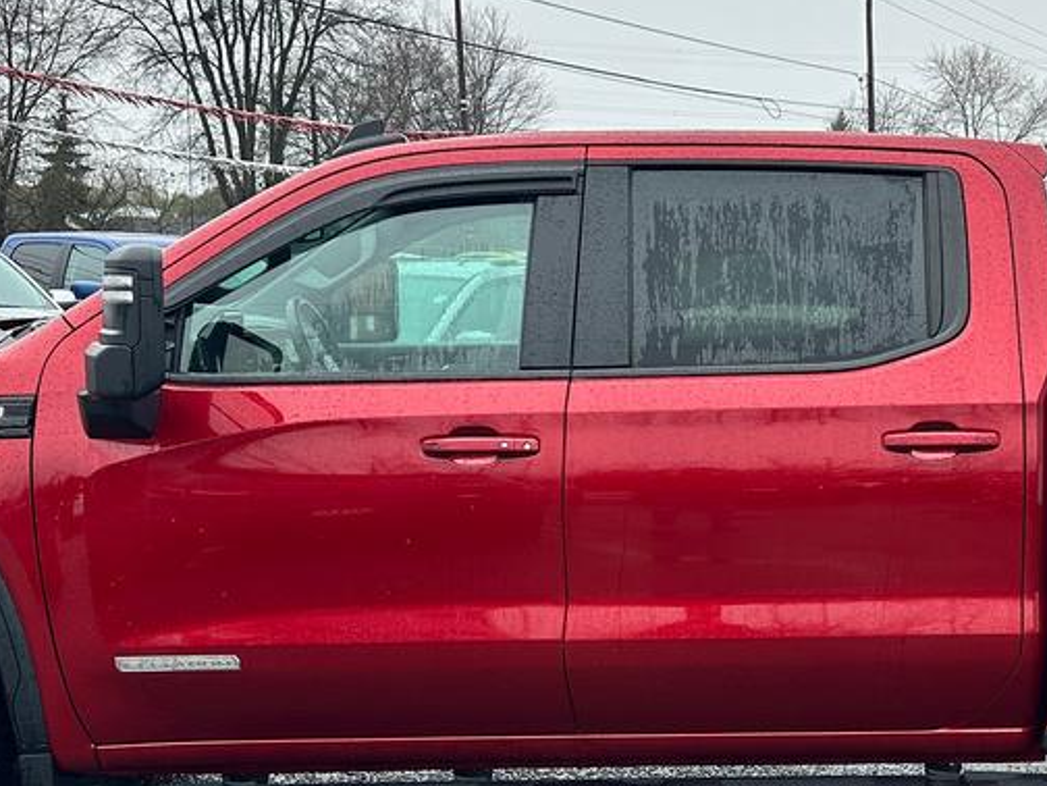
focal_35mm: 61
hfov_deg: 31.3
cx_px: 740
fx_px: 1845
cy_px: 539
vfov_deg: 23.9
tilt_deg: -8.0
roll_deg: -0.8
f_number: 1.78
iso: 80
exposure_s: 1/482
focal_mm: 6.86
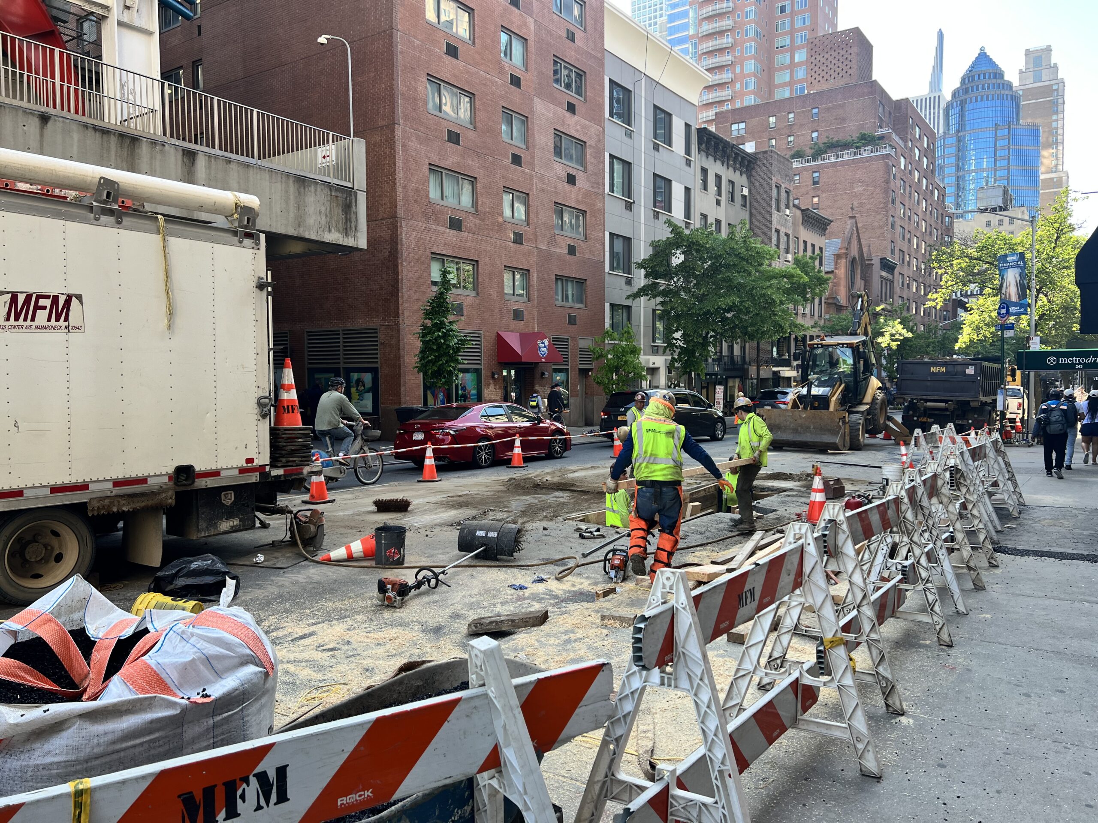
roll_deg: +1.1
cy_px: 412
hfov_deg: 67.3
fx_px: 825
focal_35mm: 26
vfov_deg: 53.1
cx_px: 549
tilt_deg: -3.9
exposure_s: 1/359
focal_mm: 5.7
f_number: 1.5
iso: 50
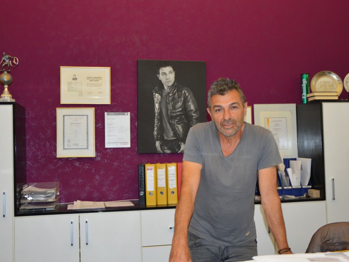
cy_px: 132
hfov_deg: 45.2
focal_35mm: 42
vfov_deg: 34.7
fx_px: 419
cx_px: 177
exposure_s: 1/60
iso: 400
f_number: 4
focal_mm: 25
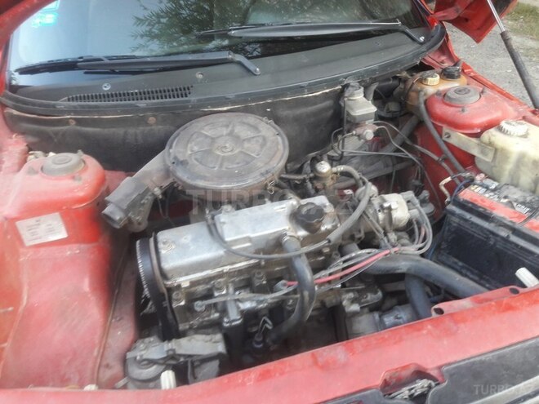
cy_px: 202
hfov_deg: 63.4
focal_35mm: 28
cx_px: 270
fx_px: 436
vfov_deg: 49.7
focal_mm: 3.7
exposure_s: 1/33
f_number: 1.9
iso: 80
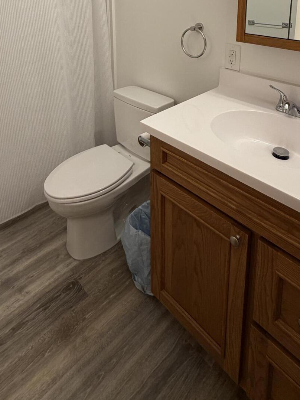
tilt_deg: -10.9
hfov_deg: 53.1
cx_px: 143
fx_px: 300
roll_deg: +0.9
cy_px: 39
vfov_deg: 57.6
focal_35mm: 26
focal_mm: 2.22
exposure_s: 1/120
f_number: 2.2
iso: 160
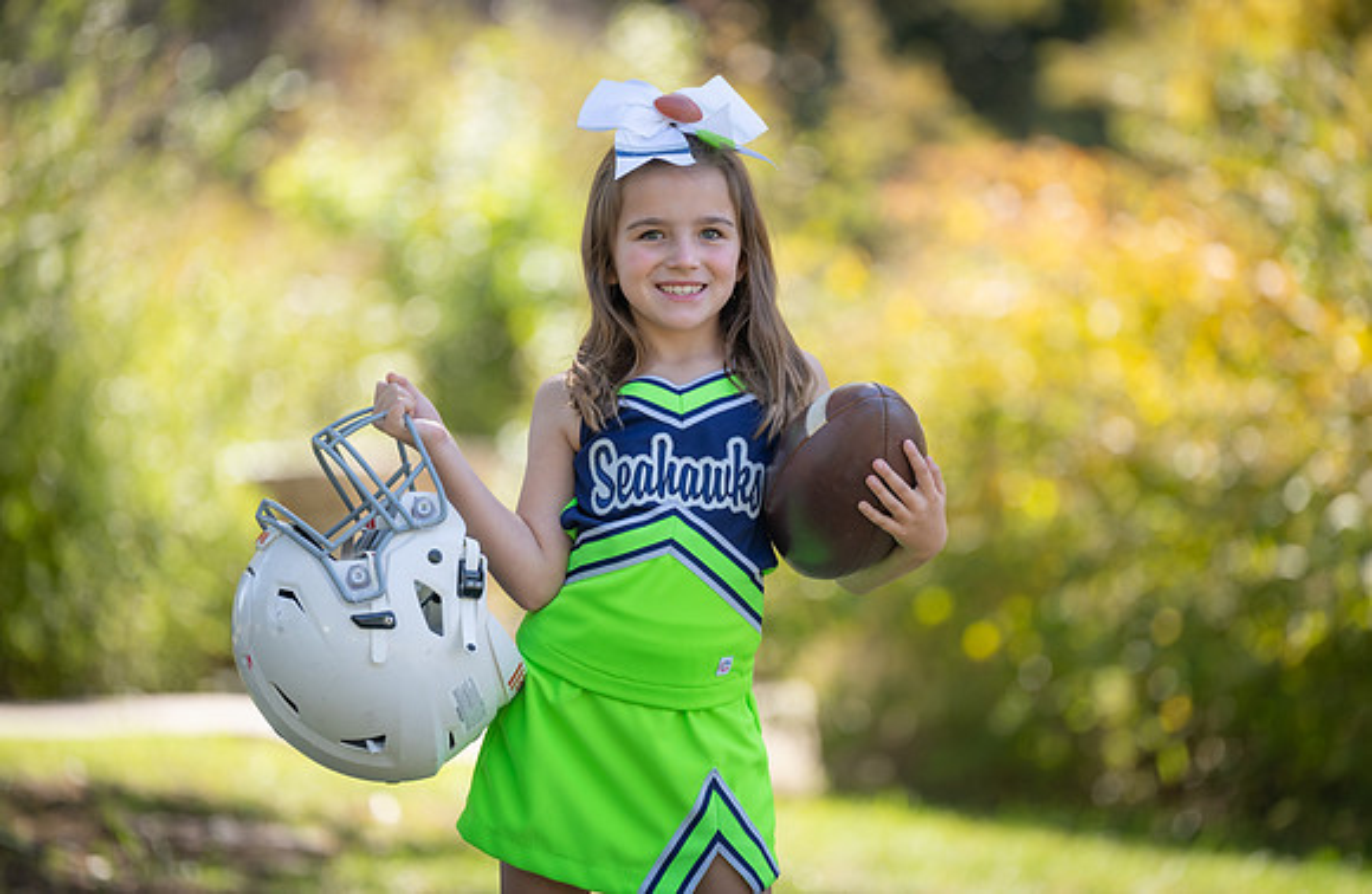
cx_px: 707
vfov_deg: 7.9
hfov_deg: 12.0
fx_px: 6505
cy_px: 422
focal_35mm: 172
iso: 100
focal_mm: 162
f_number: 2.8
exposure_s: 1/400
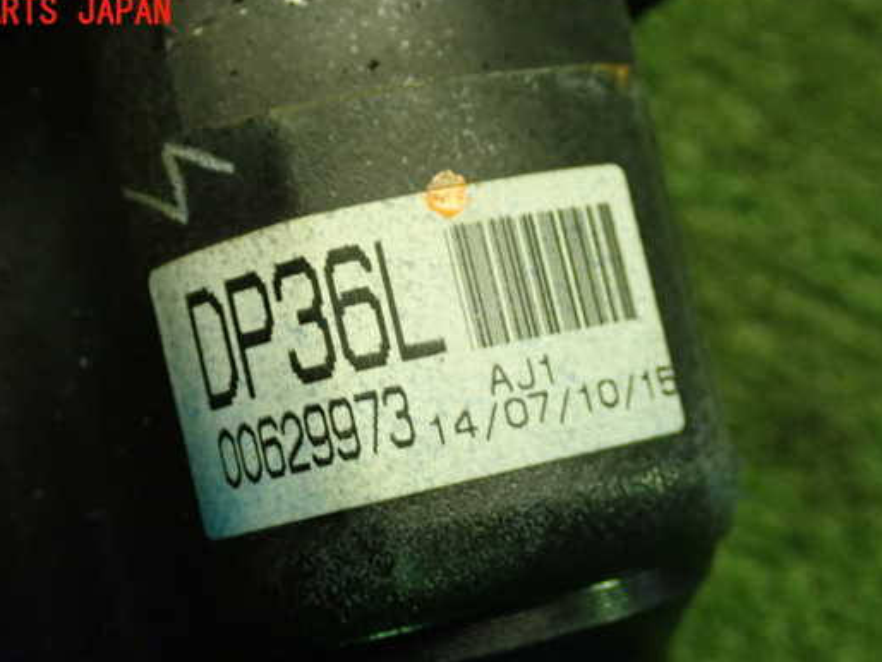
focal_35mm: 63
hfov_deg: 30.7
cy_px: 377
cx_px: 374
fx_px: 1606
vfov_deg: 23.3
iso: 500
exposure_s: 1/50
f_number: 3.3
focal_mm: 9.65
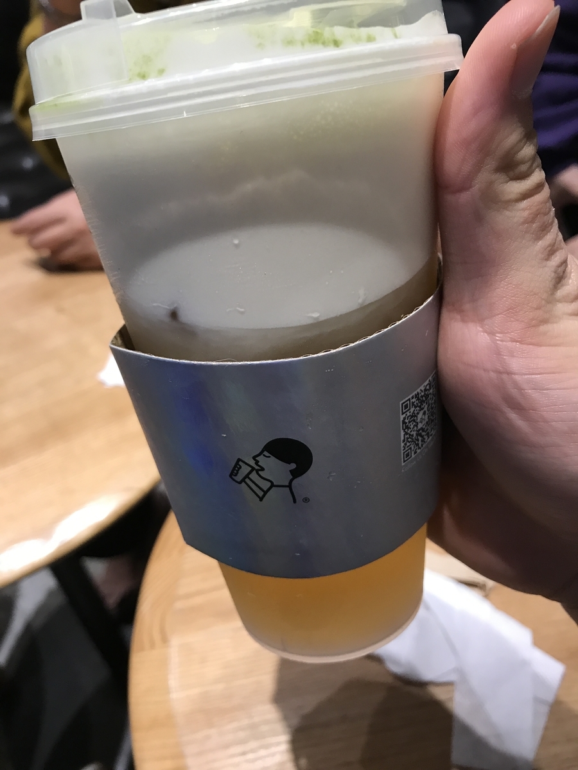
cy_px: 385
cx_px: 289
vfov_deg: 63.4
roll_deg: +6.0
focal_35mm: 28
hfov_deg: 49.7
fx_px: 623
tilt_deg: -44.0
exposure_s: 1/25
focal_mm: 3.99
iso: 40
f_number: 1.8
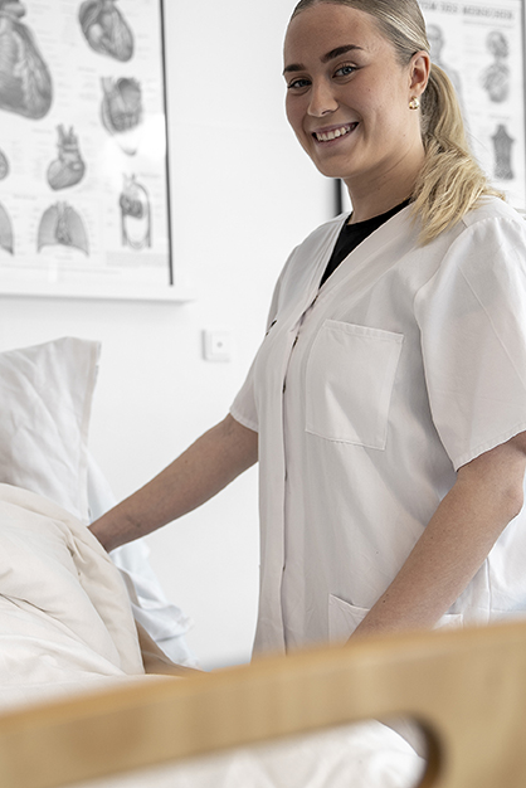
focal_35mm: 65
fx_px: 1423
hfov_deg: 20.8
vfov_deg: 30.8
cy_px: 497
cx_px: 142
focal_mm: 40
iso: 80
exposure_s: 1/80
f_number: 2.8
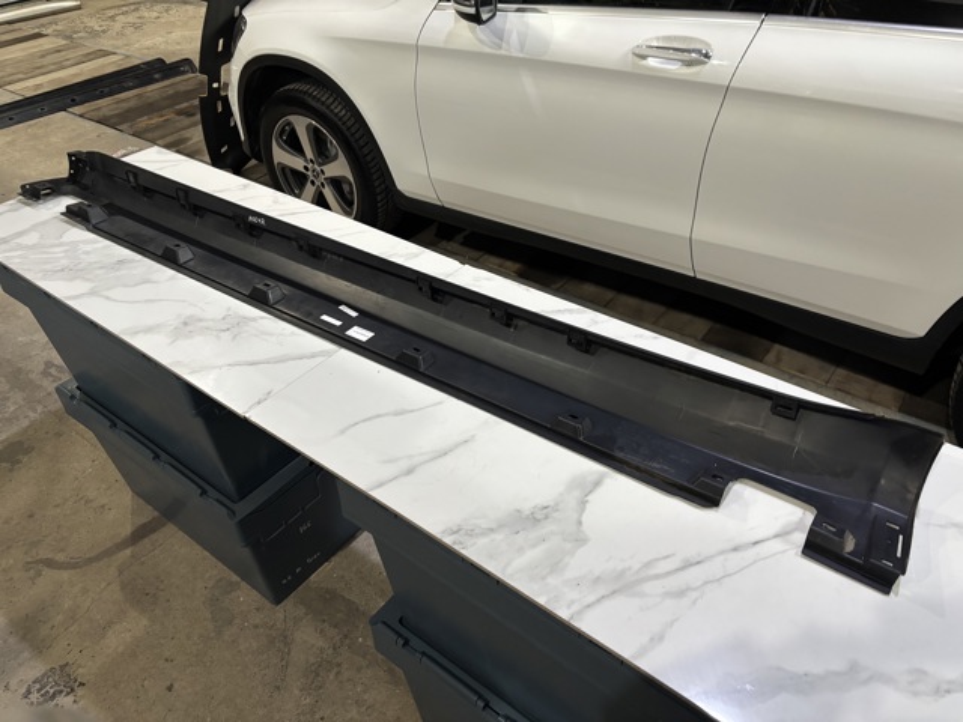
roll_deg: +1.0
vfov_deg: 53.1
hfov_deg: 67.3
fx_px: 723
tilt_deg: -36.1
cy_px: 361
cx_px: 482
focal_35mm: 26
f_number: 1.6
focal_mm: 5.96
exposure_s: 1/50
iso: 250
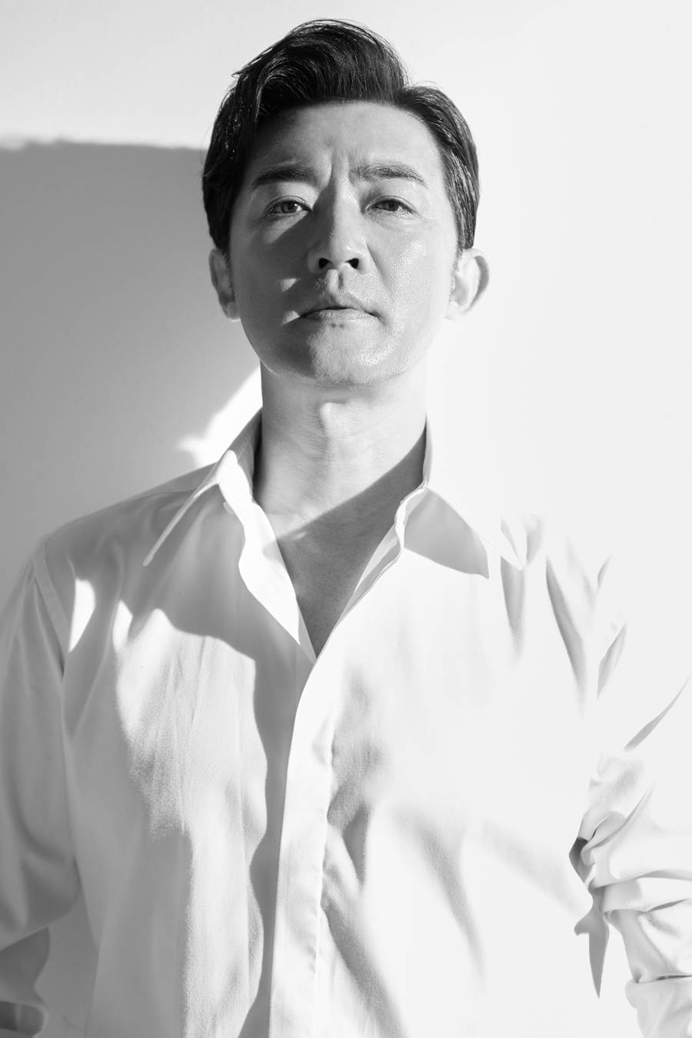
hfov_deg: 19.5
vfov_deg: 28.8
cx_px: 346
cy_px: 519
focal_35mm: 70
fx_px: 2018
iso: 1600
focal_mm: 70
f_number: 4
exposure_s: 1/125
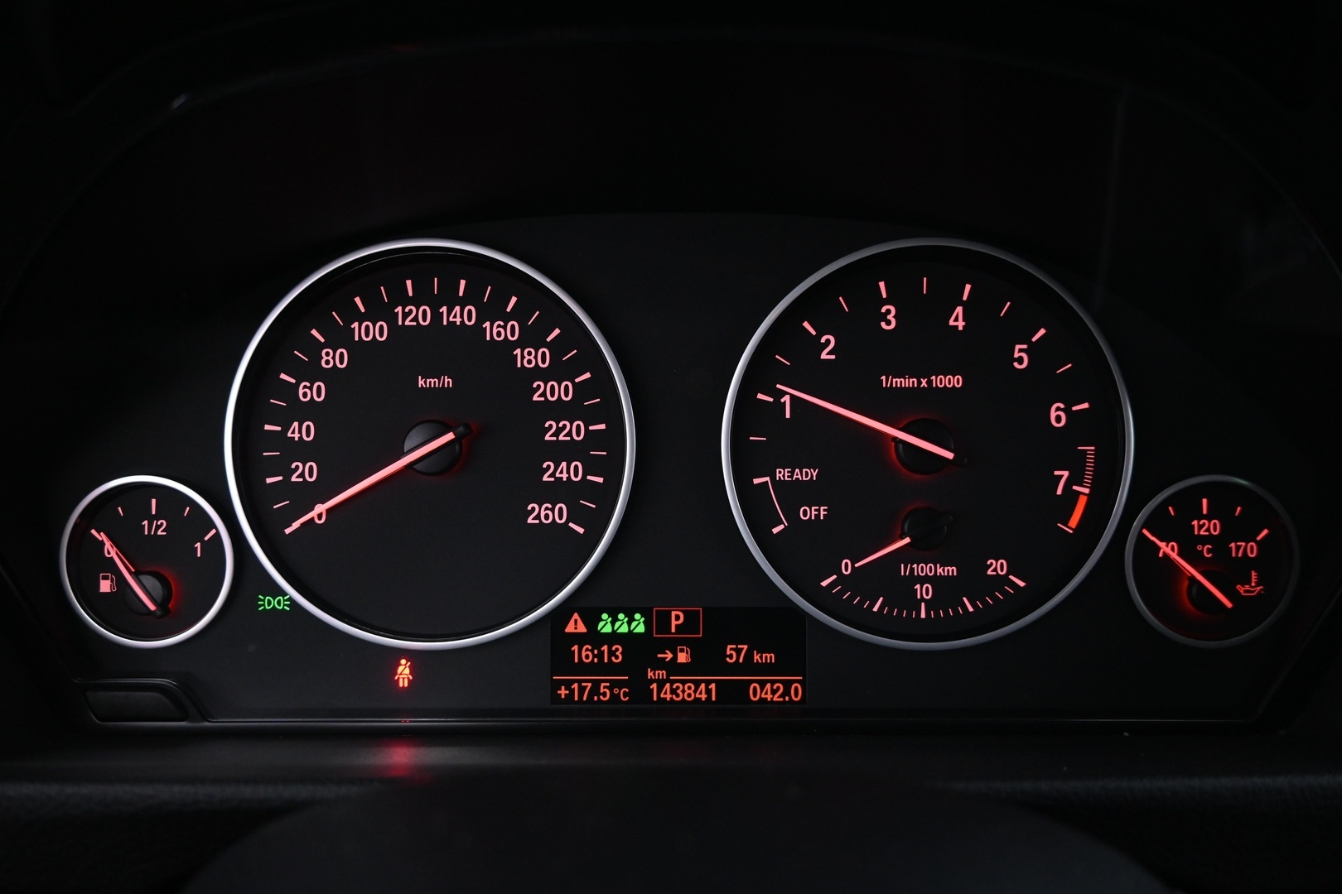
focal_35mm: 24
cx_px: 671
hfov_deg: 73.7
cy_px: 447
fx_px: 895
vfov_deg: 53.1
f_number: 3.5
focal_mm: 16
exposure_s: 1/25
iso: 1800
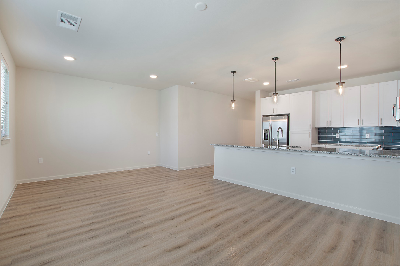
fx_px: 167
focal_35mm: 15
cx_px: 200
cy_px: 133
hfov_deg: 100.4
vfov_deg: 77.3
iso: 100
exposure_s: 1/40
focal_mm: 10
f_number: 5.6
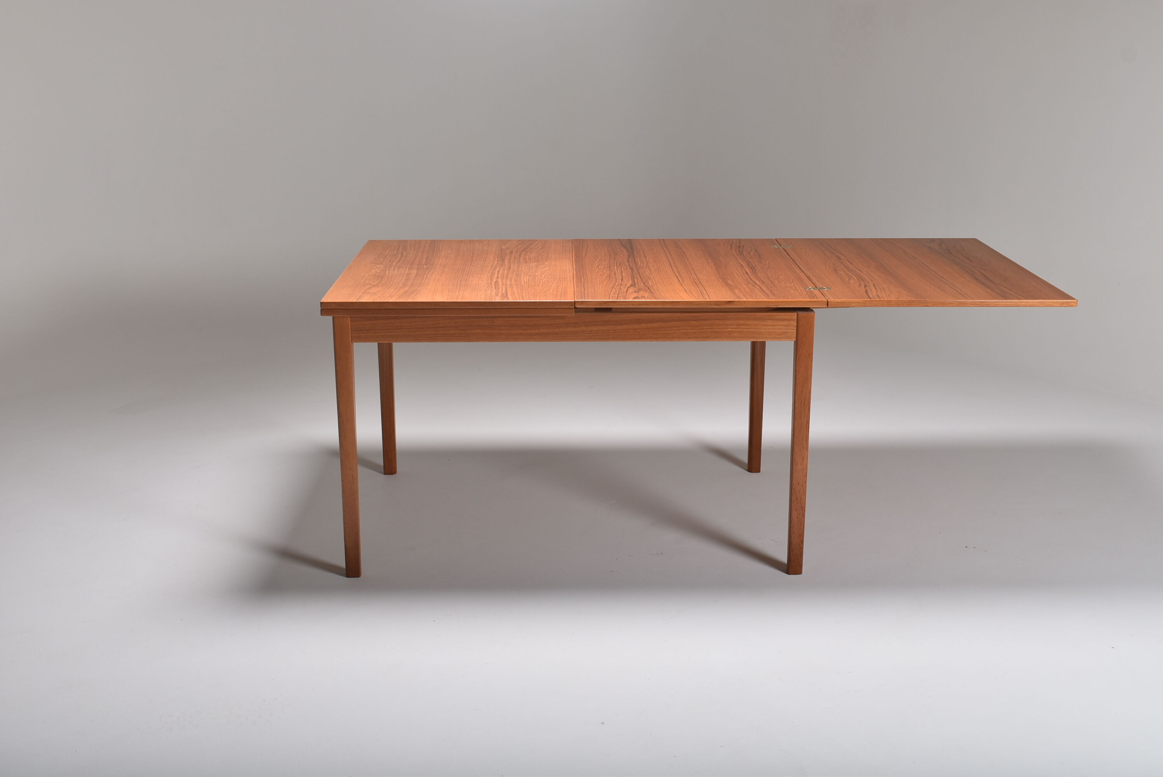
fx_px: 1358
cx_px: 582
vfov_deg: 31.9
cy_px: 388
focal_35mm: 42
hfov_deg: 46.4
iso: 100
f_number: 11
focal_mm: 28
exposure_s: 1/200
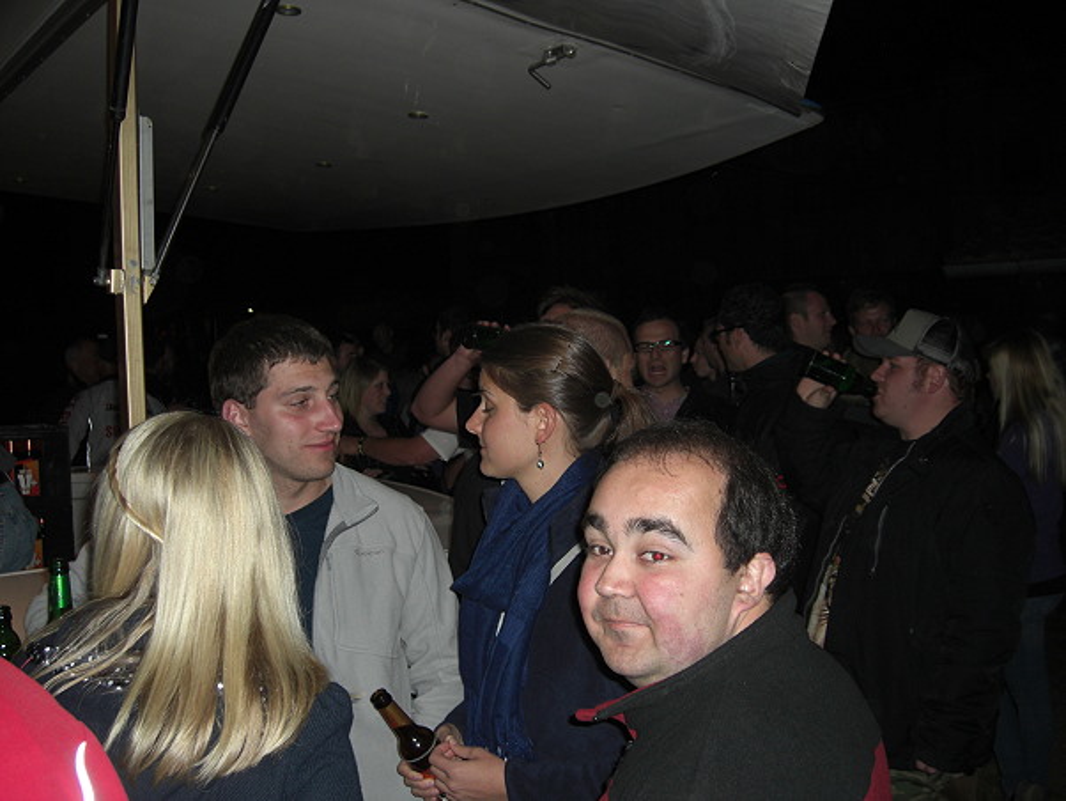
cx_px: 533
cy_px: 400
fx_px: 1171
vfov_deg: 37.7
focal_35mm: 38
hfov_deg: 49.0
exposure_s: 1/60
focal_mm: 7.9
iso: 100
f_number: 2.8
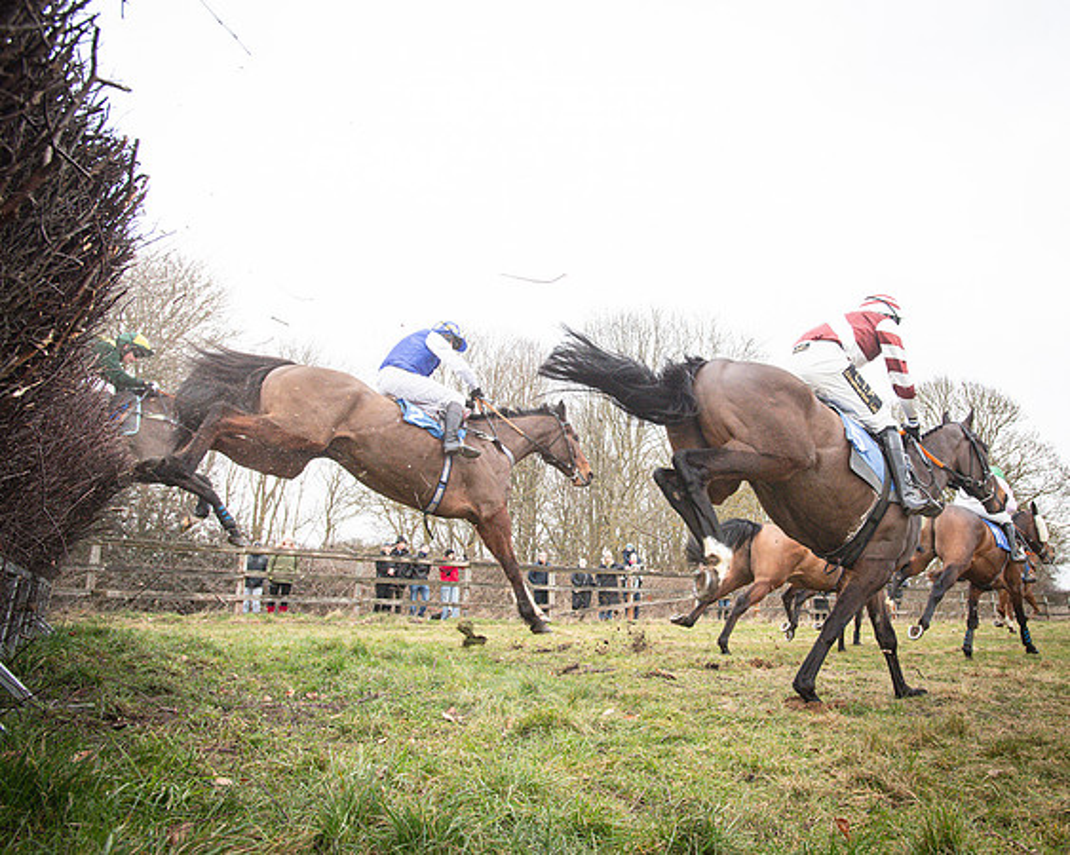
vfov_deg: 61.1
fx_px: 724
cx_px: 652
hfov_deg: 72.0
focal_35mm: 23
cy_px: 428
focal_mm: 20
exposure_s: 1/1600
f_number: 6.3
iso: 2000
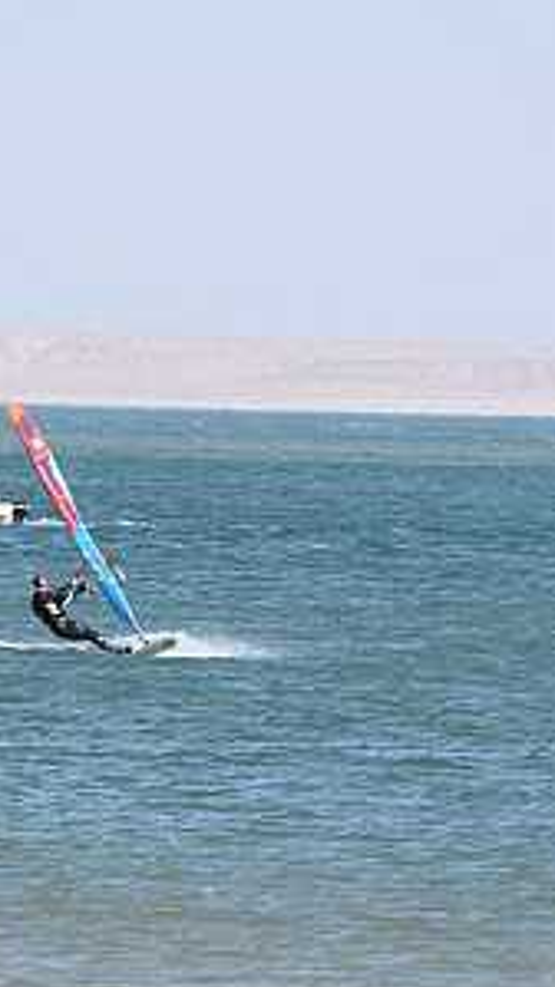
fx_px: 21131
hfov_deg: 1.5
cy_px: 531
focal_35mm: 807
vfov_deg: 2.7
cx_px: 287
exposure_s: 1/640
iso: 200
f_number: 6.3
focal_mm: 300
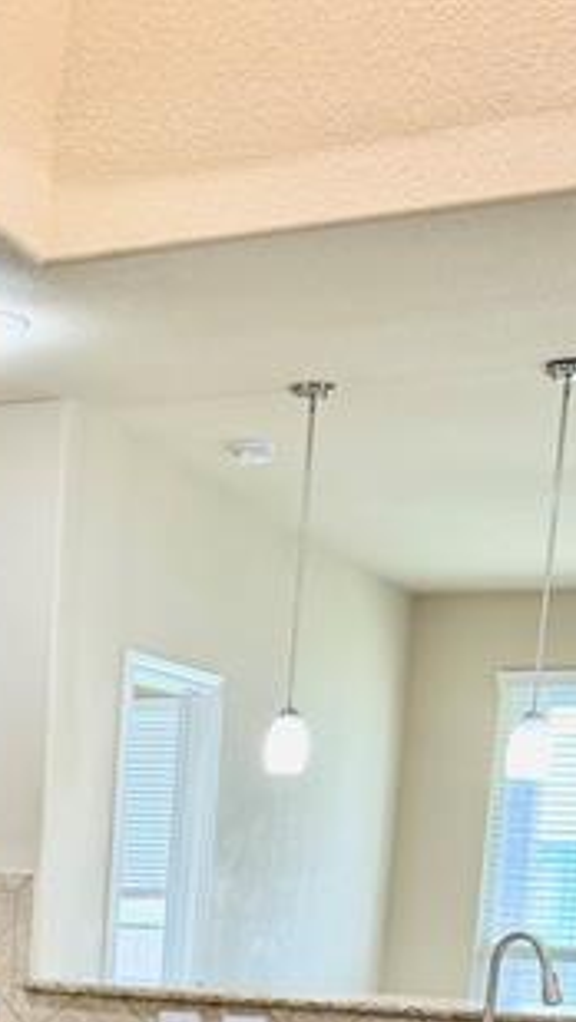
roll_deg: -2.2
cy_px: 1158
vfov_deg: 28.9
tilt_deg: -10.6
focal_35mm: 65
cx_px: -152
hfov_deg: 17.5
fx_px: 1763
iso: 125
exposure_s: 1/60
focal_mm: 6.76
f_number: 1.78
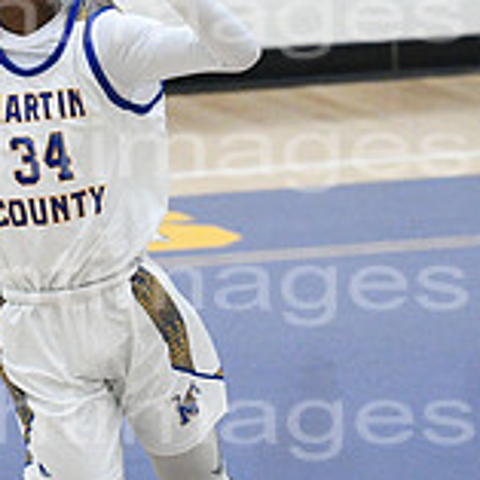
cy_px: 222
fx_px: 14426
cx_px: 43
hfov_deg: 1.9
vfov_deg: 1.9
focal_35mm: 920
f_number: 3.5
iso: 7200
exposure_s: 1/800
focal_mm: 195
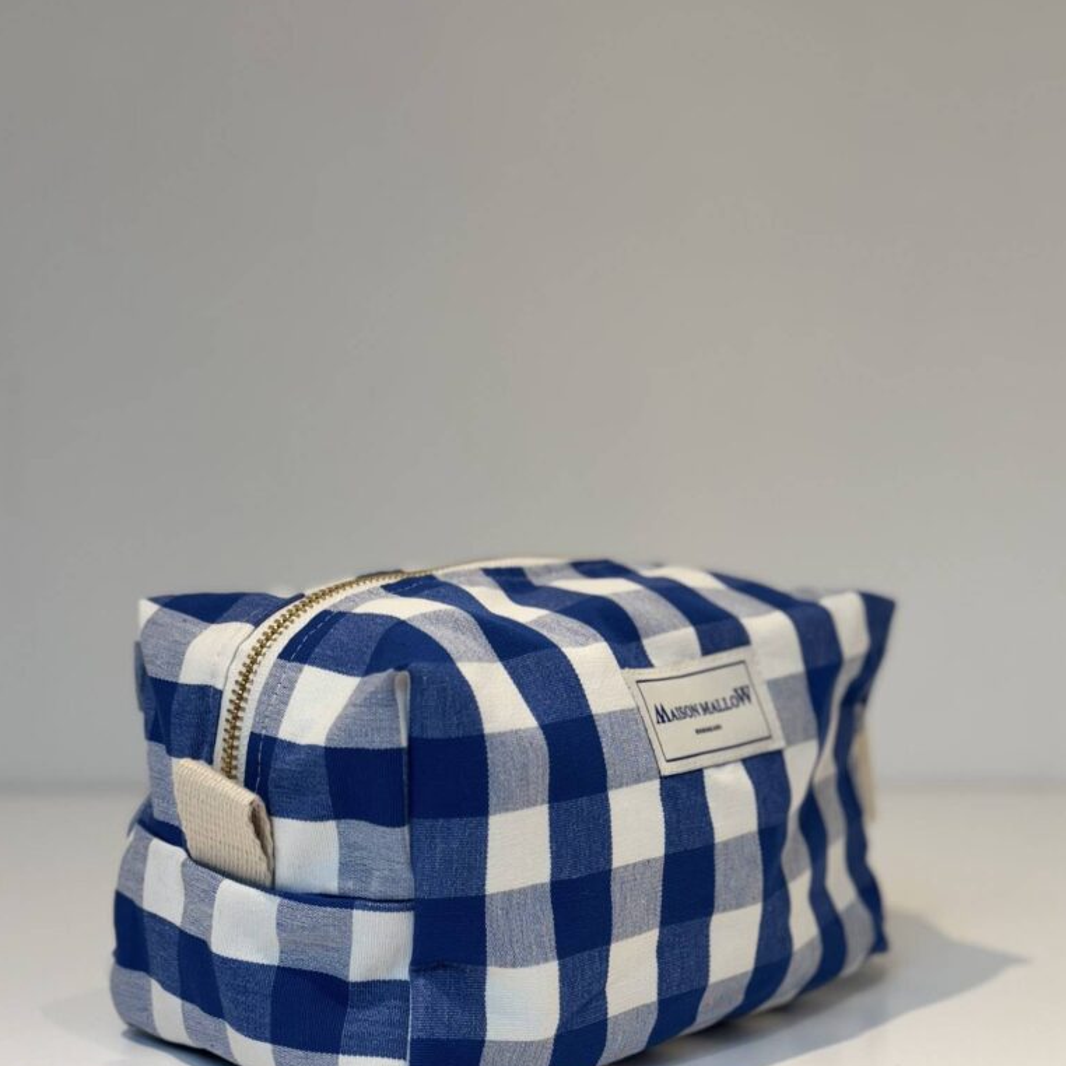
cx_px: 534
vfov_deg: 29.9
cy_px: 699
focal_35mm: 57
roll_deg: -1.4
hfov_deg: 30.0
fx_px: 1986
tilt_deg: -5.3
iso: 64
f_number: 1.78
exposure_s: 1/124
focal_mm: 6.76
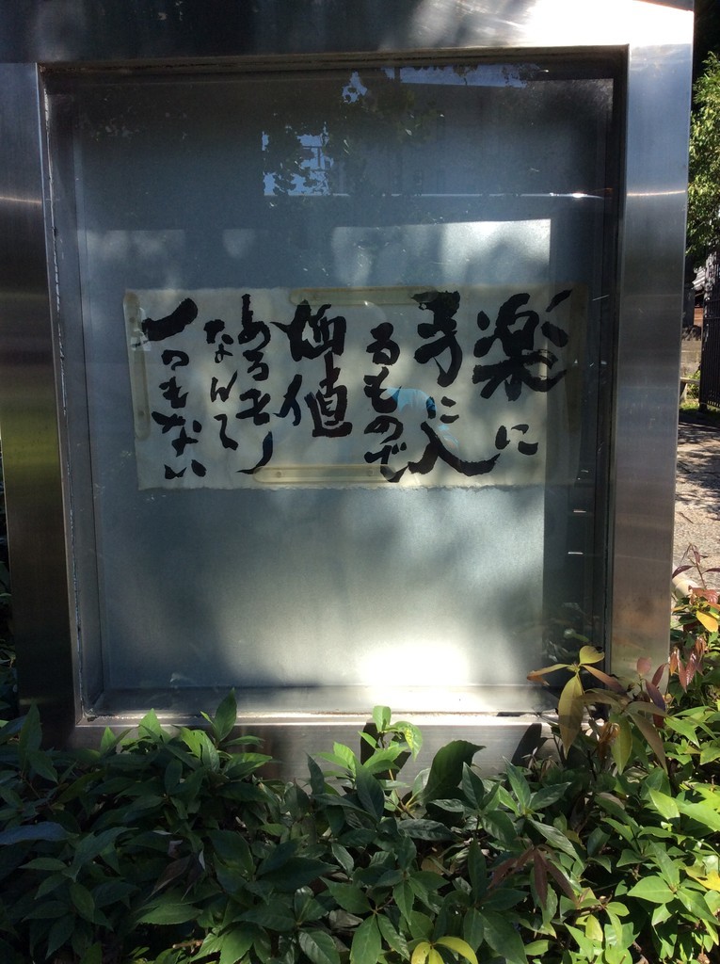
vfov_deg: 56.9
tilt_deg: -9.0
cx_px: 360
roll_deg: +1.4
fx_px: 890
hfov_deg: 44.1
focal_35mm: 32
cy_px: 482
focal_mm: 3.3
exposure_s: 1/681
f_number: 2.4
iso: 32
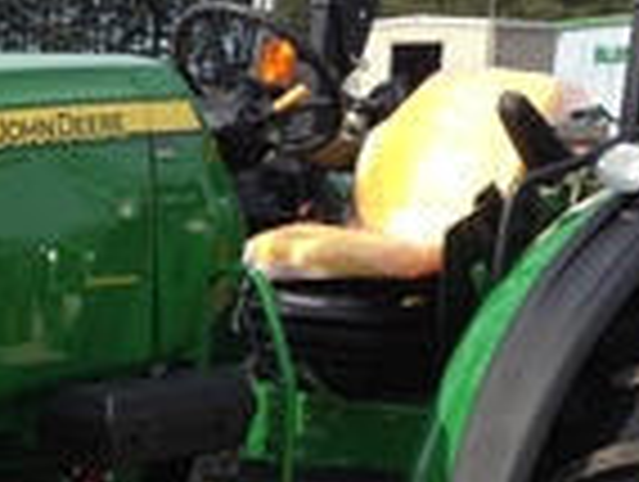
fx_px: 2478
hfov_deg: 14.6
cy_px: 505
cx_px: 130
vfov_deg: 11.0
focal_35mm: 134
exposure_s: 1/1284
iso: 50
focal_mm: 4.28
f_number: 2.4
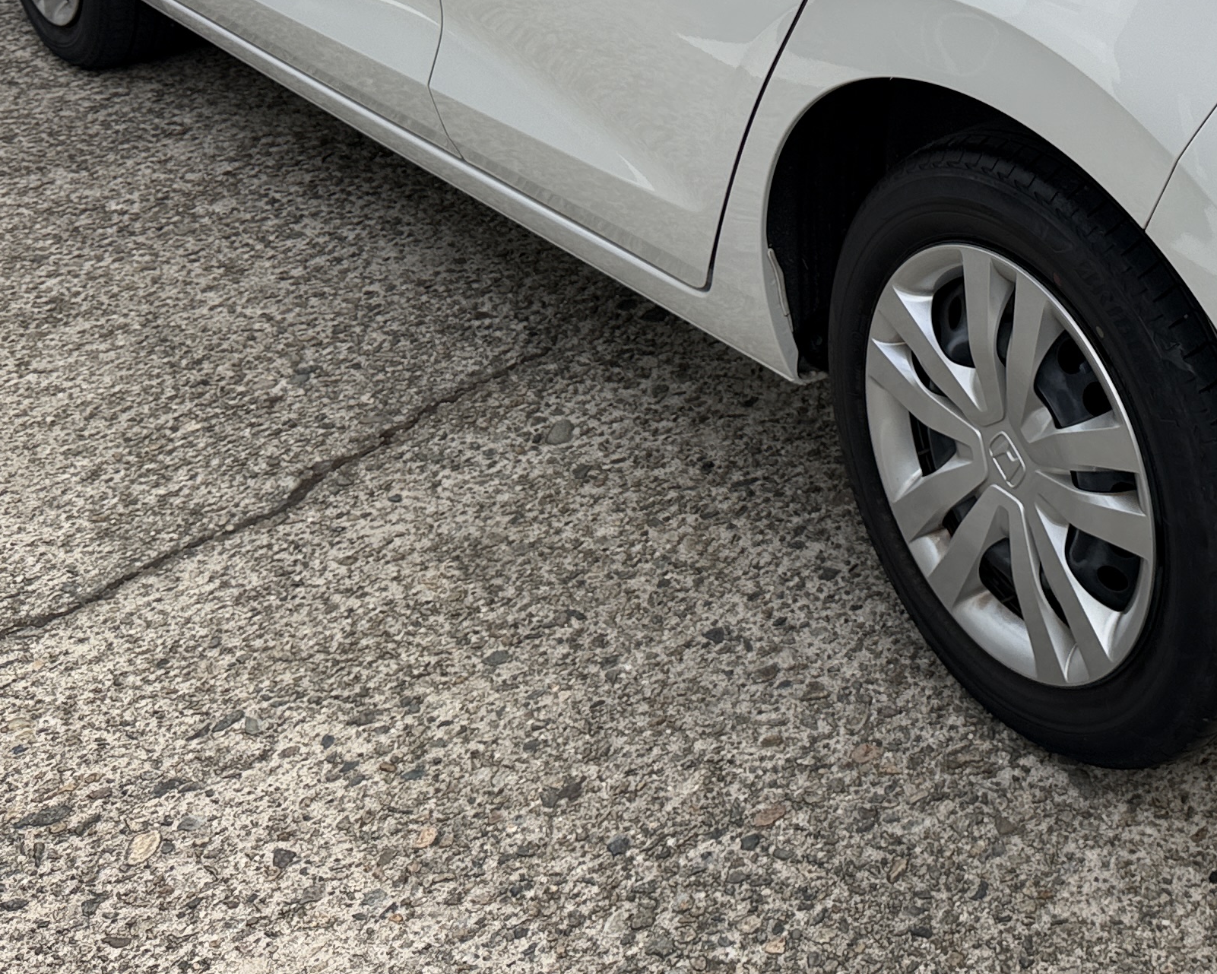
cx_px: 1175
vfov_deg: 23.9
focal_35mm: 59
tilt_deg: -13.9
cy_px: -135
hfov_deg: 30.1
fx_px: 2125
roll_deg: -0.7
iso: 80
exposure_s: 1/2445
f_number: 1.78
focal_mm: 6.76
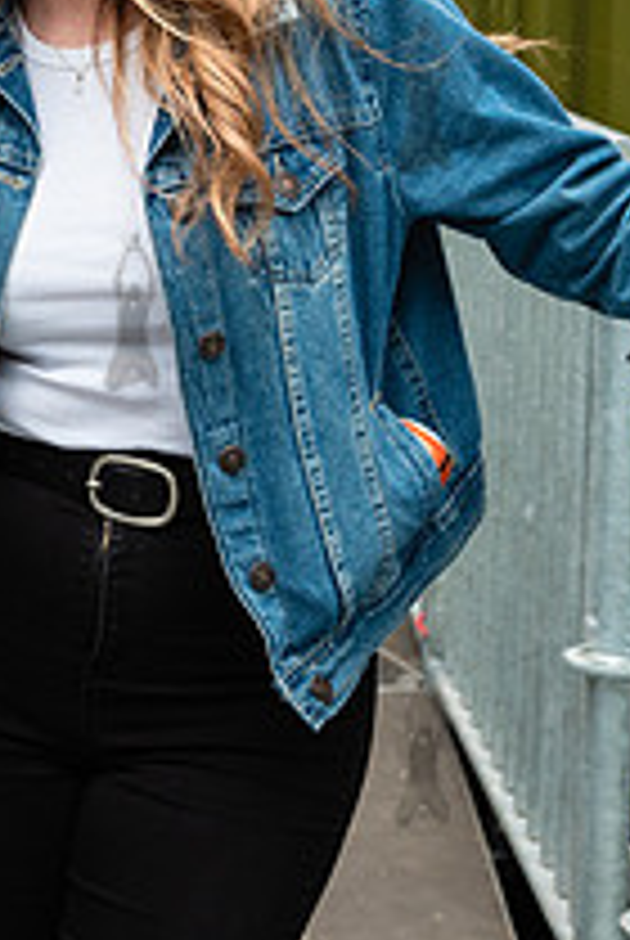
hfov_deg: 11.9
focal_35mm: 107
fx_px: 2799
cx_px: -490
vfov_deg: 18.8
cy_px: 141
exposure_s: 1/200
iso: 500
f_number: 5.6
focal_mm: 35
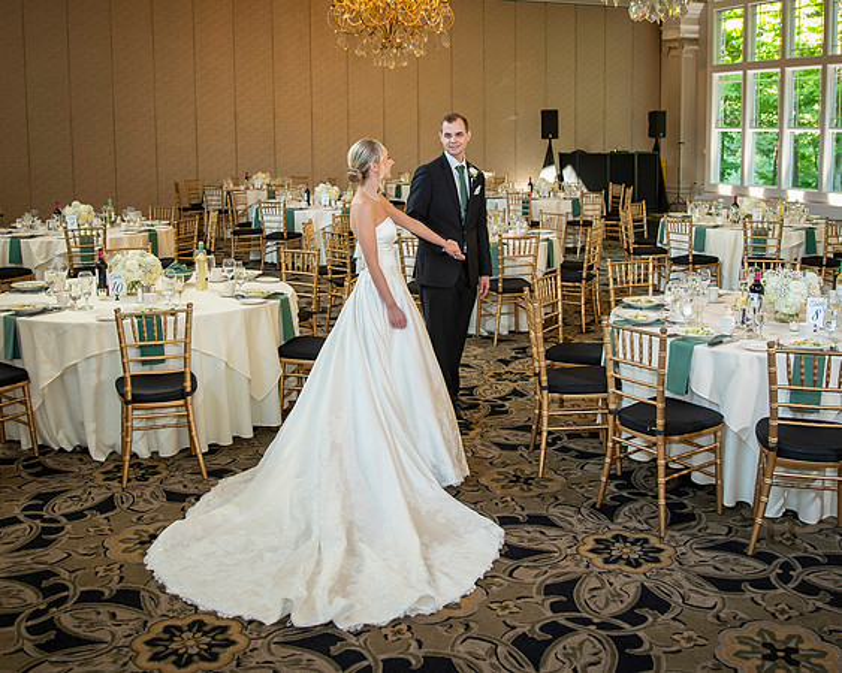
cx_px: 433
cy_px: 252
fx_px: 938
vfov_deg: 39.2
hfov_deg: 48.3
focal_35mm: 38
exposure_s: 1/125
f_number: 2.8
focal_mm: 24
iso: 800
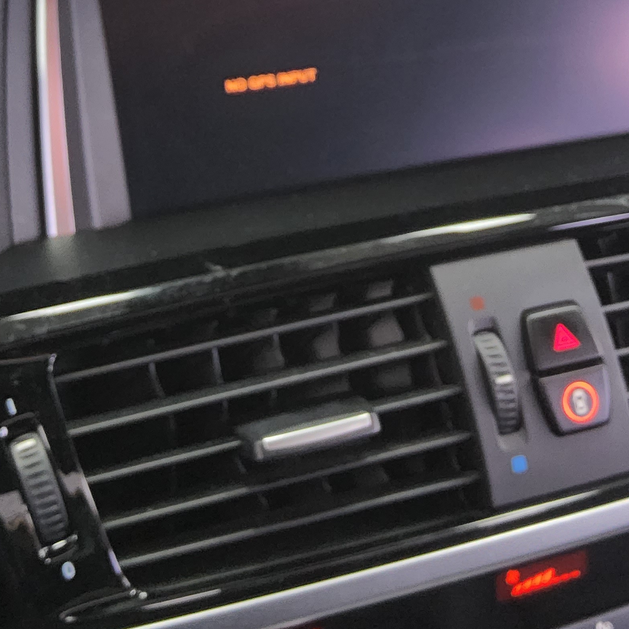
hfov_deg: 29.5
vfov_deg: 29.0
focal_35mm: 58
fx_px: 1192
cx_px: 334
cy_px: 144
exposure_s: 1/40
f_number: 2
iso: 640
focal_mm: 3.08
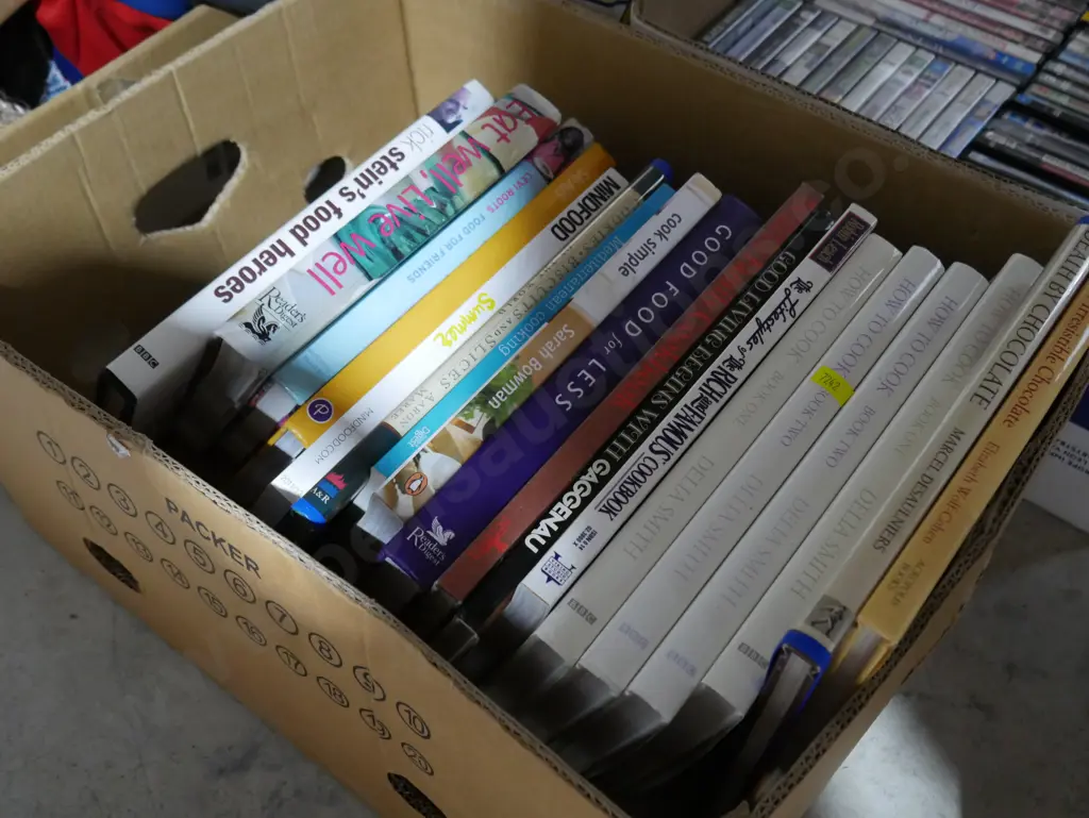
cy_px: 409
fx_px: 1196
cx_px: 544
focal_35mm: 38
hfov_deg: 49.0
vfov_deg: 37.8
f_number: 4.5
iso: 3200
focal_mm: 19
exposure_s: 1/60
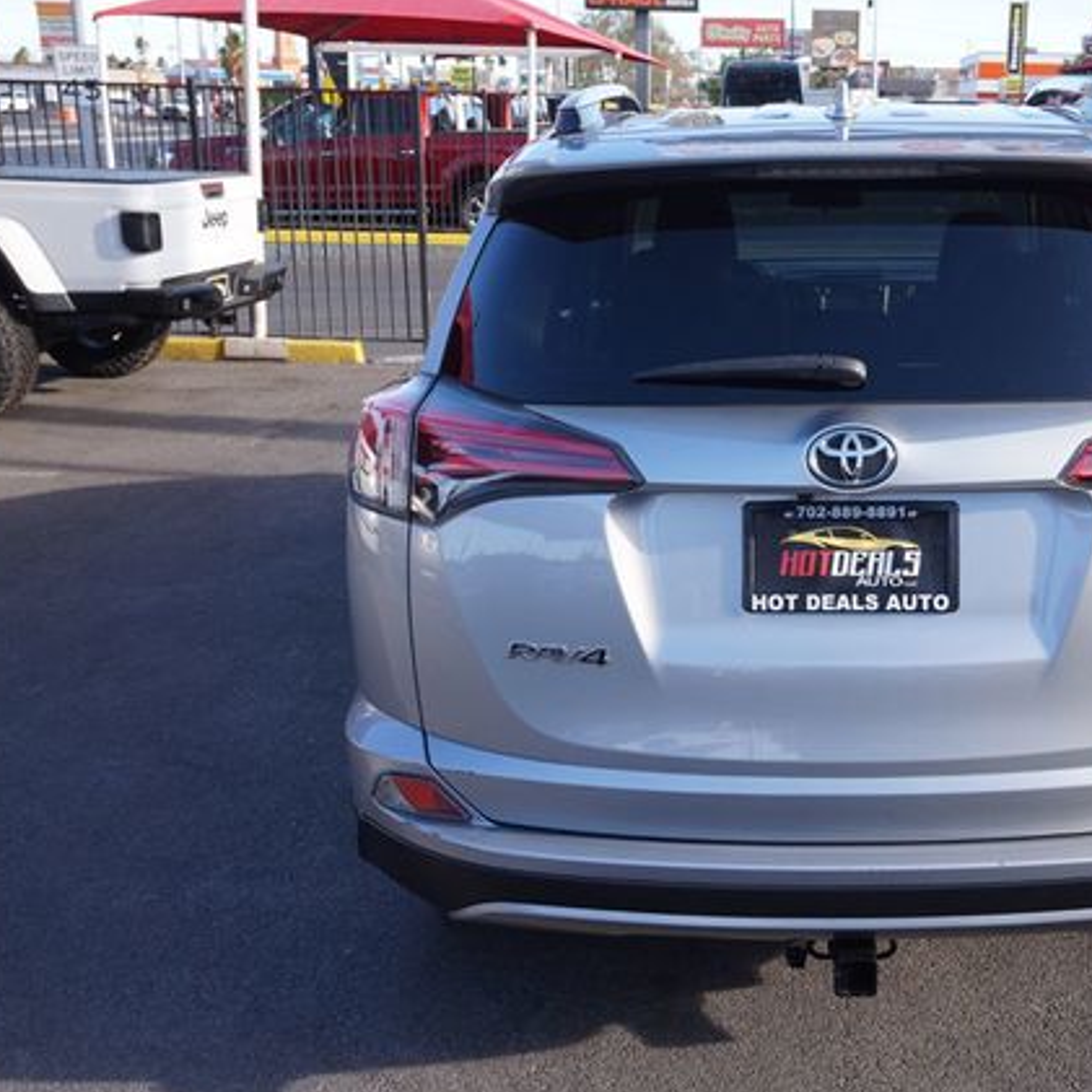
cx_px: 794
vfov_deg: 41.3
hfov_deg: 40.3
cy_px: 547
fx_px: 1451
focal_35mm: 41
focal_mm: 21
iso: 100
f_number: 6.3
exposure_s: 1/80
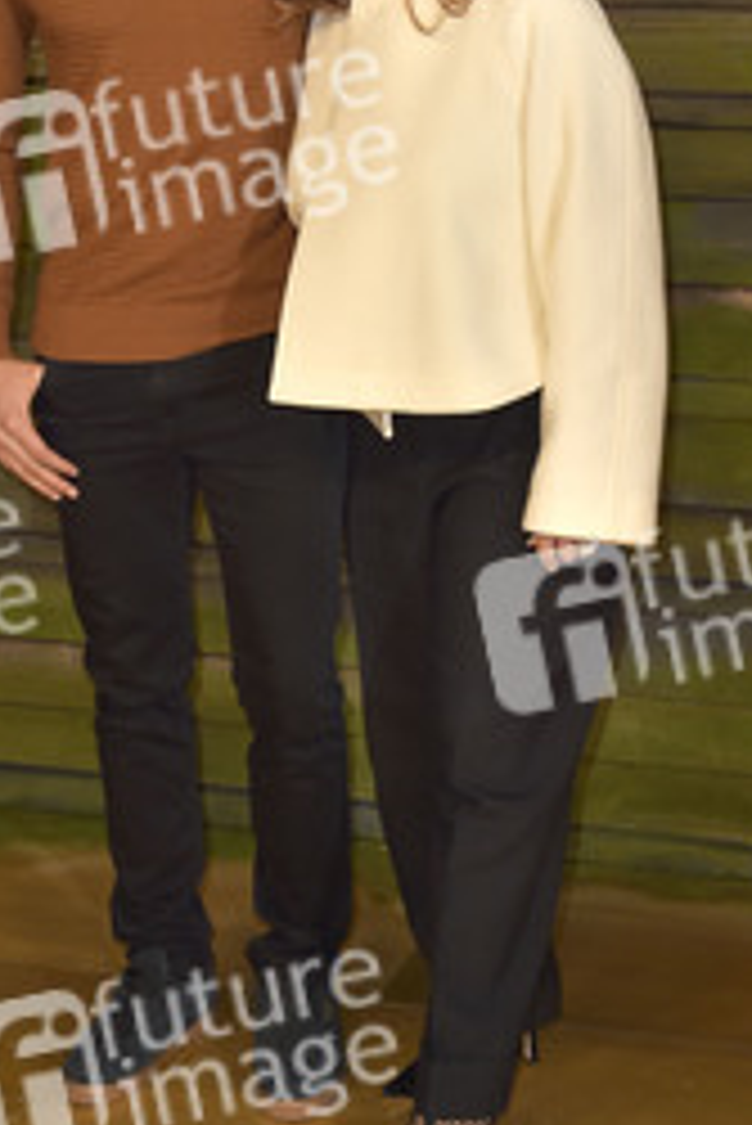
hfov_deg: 15.5
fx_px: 2753
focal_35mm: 88
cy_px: 382
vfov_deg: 23.0
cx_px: 299
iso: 320
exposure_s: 1/250
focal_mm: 55
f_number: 7.1
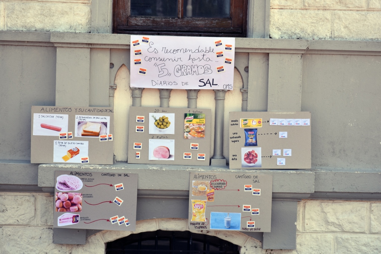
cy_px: 127
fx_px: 1048
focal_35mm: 99
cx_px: 190
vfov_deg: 13.8
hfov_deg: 20.6
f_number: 8
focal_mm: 66
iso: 220
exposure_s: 1/500
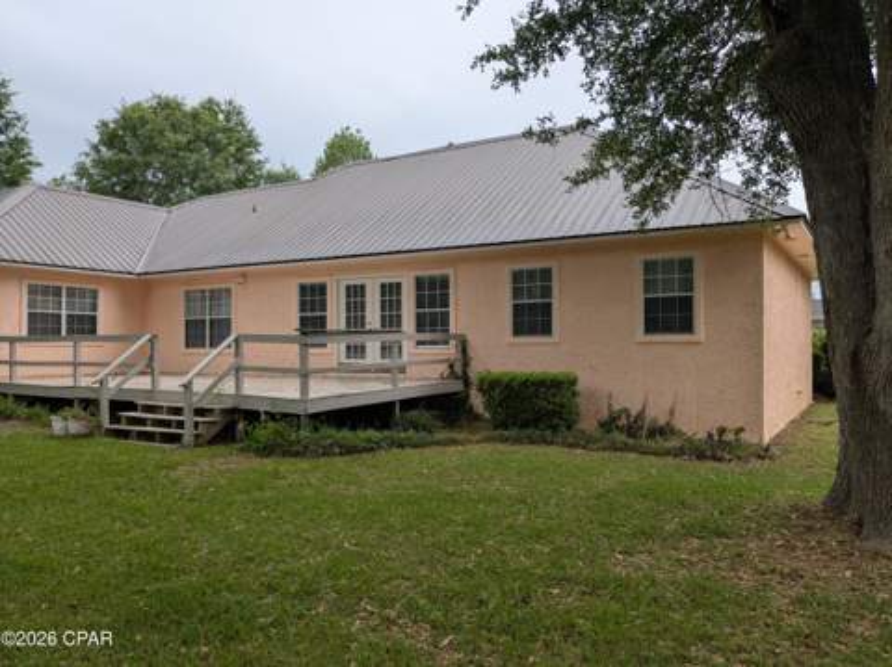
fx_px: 695
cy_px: 334
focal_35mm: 27
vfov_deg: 51.3
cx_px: 446
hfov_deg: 65.4
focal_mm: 4.38
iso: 56
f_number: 1.73
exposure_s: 1/1560
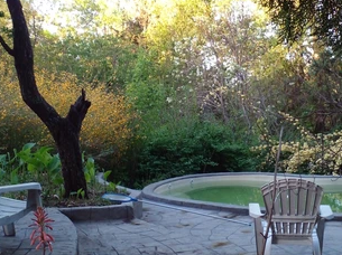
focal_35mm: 39
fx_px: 385
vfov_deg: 36.4
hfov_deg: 47.6
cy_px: 87
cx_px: 207
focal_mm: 3.6
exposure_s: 1/50
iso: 50
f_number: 1.9
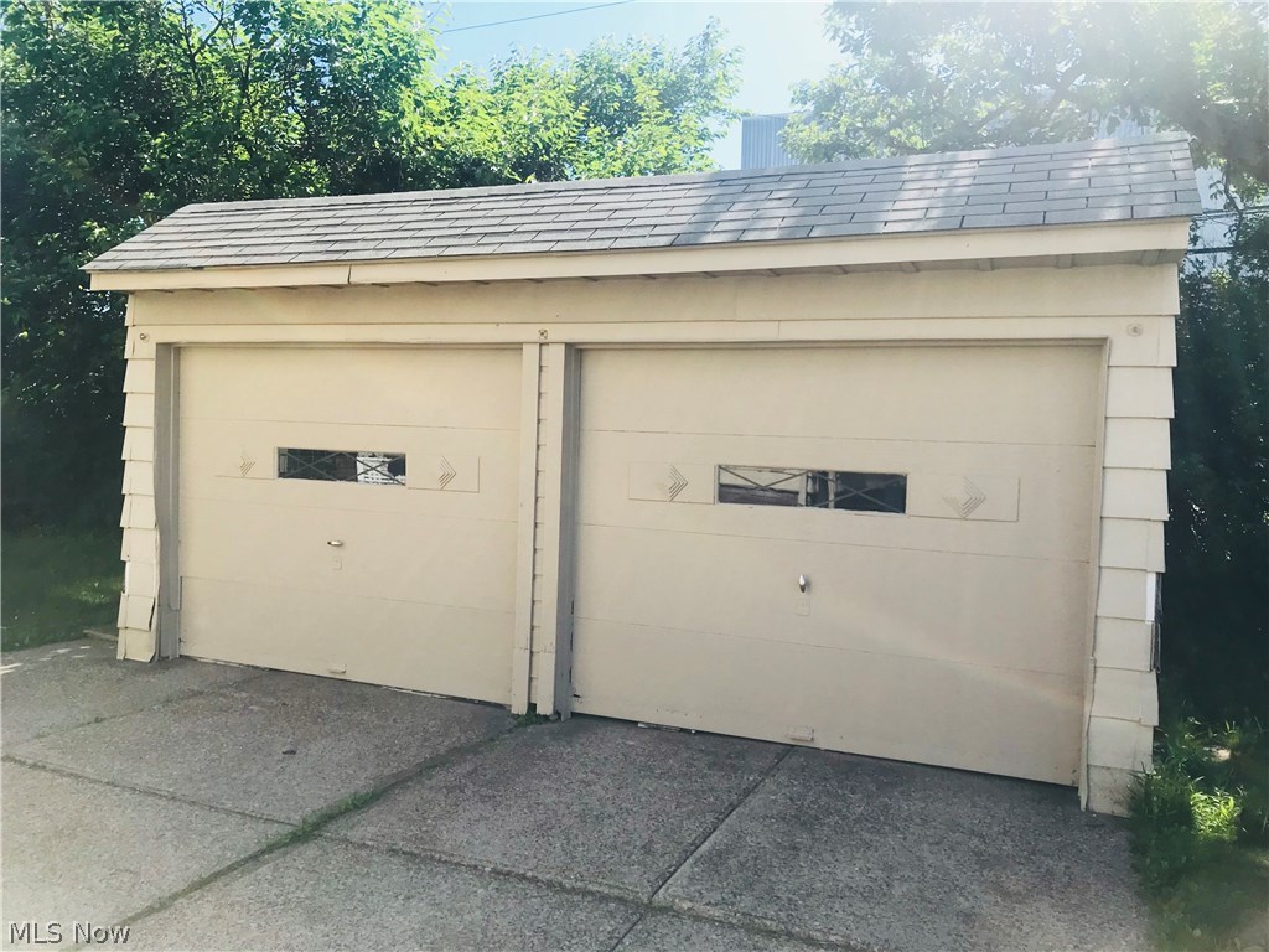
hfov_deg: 63.4
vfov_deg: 49.7
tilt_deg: -2.5
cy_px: 476
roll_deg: -2.1
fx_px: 1026
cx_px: 634
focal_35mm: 28
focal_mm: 3.99
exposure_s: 1/1076
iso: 20
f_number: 1.8
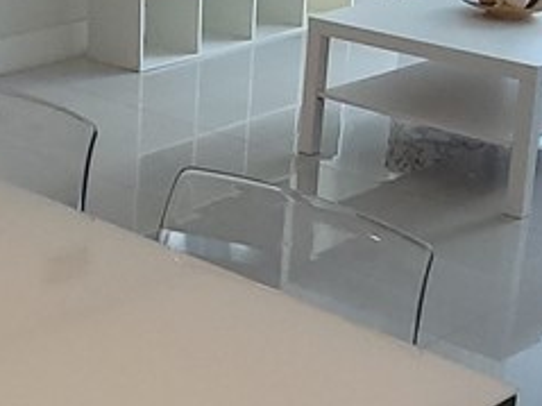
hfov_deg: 21.7
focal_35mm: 87
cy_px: 170
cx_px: -7
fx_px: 1362
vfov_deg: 16.9
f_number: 2.2
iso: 80
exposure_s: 1/60
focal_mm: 1.74
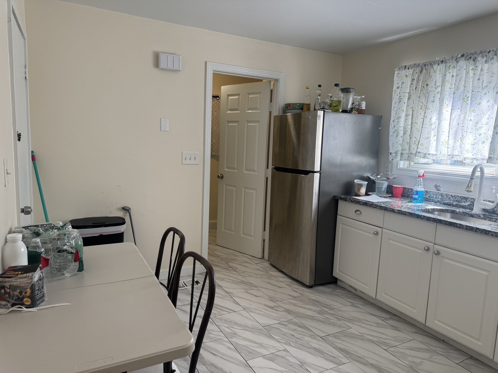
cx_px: 249
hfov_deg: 71.6
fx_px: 345
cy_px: 186
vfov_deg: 56.8
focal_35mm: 24
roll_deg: -2.7
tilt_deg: -7.2
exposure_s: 1/170
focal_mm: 6.76
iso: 100
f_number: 1.78
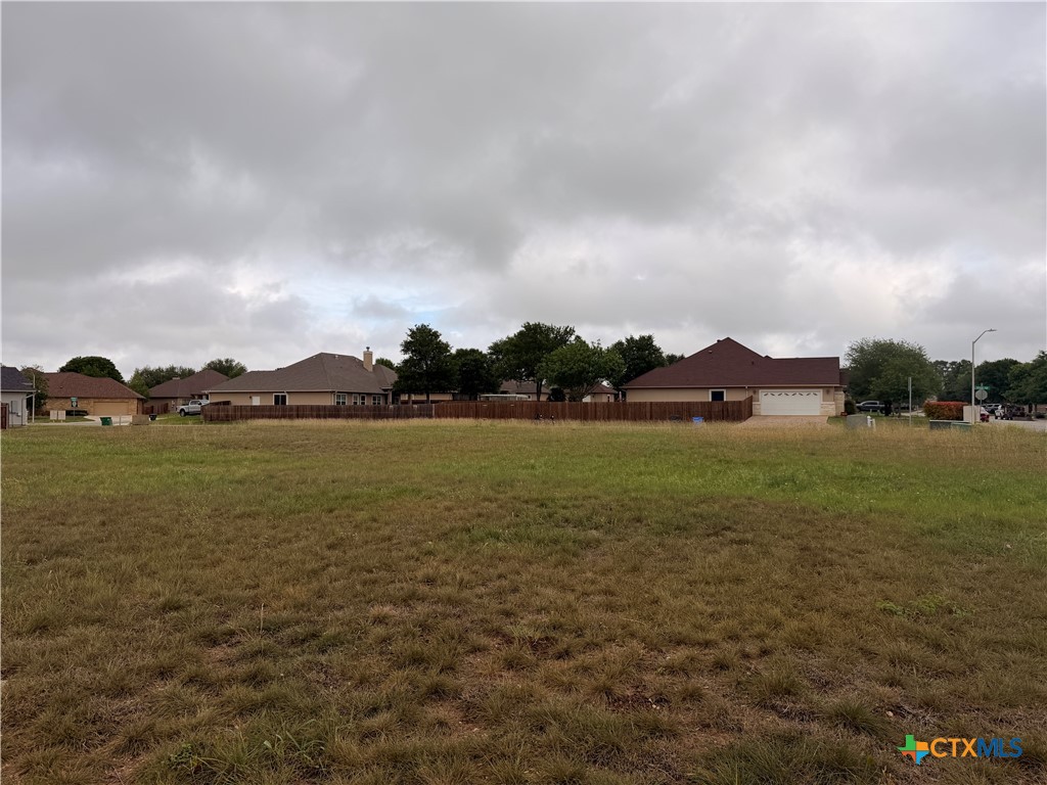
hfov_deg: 71.6
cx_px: 524
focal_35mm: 24
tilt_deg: +1.2
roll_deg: -0.1
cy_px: 392
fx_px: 726
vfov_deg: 56.8
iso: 80
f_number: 1.78
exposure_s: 1/4975
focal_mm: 6.76
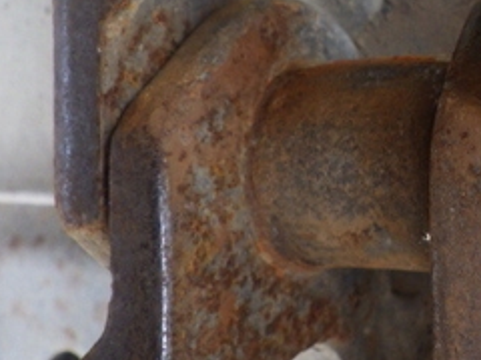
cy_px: 92
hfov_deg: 32.7
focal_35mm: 56
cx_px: 431
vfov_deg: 25.8
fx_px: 778
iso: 125
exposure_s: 1/60
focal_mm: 5
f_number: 3.5
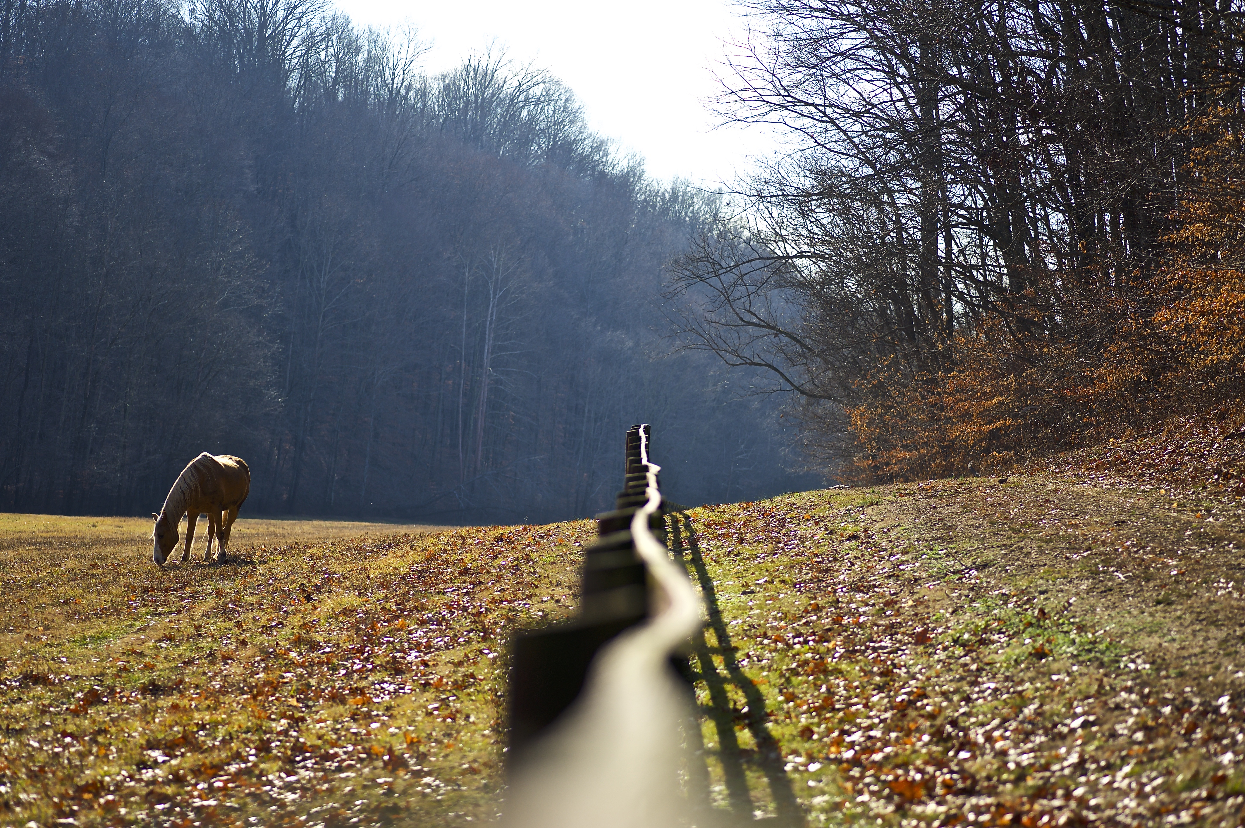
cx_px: 622
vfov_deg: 13.7
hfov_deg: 20.4
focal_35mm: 100
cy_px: 414
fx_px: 3456
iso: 200
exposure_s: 1/2500
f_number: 2.8
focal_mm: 100
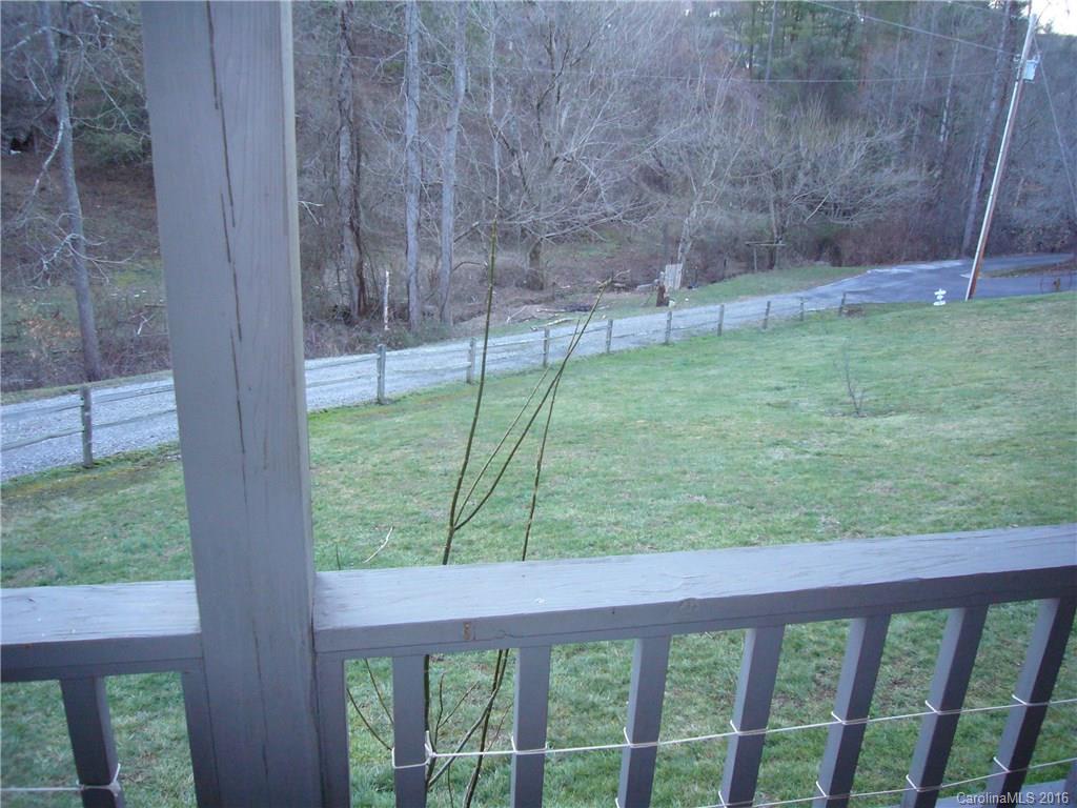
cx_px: 538
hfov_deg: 63.4
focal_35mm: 28
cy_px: 404
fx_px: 871
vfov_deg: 49.7
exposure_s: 1/30
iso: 200
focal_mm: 4.6
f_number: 2.8
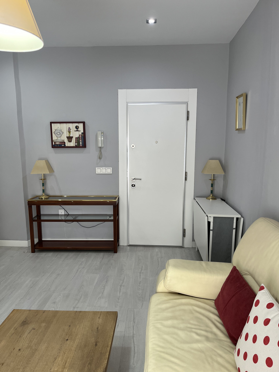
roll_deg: +0.0
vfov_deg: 67.3
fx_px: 279
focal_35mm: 26
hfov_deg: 53.1
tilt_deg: -9.6
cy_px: 186
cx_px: 140
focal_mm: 5.1
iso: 64
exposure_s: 1/121
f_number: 1.6
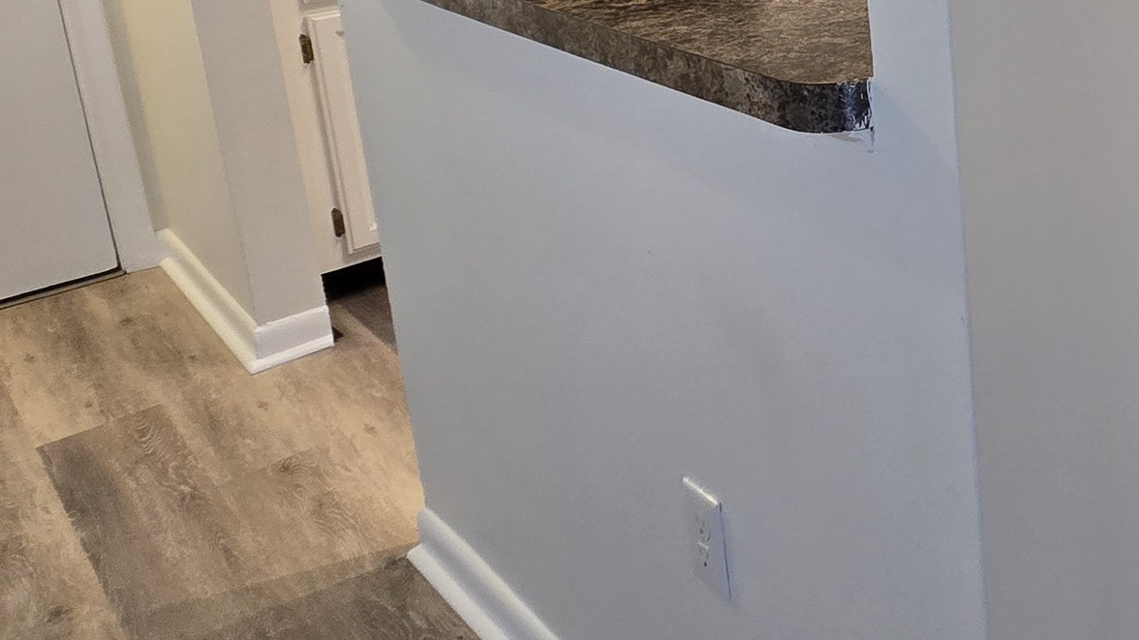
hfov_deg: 43.9
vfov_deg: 29.5
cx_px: 1199
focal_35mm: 37
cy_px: -20
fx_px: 1117
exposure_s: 1/60
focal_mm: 2.2
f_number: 2.2
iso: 200
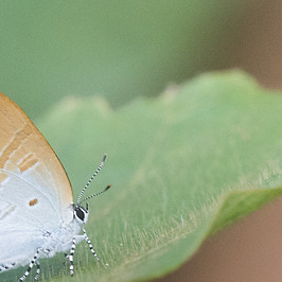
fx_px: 8111
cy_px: 221
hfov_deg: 2.0
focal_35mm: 880
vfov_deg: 2.0
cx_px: 71
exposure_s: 1/400
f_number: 8
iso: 1000
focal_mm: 150
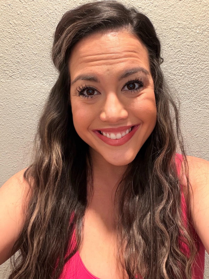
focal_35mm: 30
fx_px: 242
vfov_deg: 60.0
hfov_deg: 46.8
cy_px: 140
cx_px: 104
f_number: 1.9
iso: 320
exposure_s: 1/30
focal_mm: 2.71
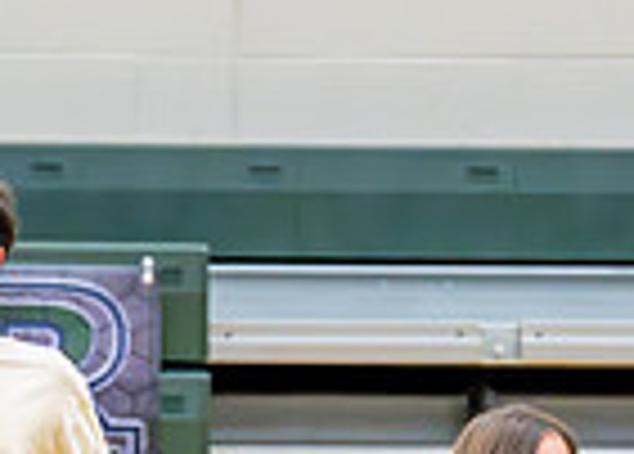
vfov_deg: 2.5
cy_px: 454
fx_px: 10237
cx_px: 220
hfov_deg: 3.5
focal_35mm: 568
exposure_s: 1/1000
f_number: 2.8
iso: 6400
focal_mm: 109
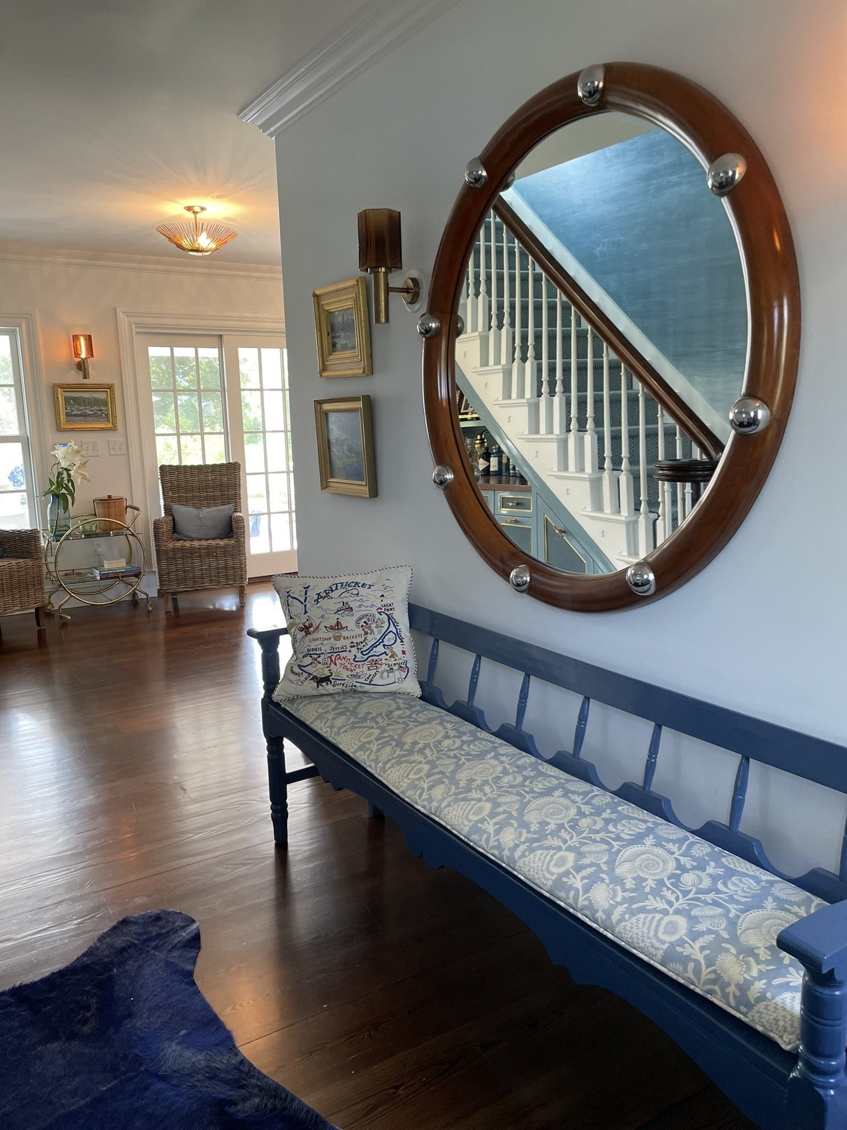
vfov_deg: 67.3
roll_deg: +1.3
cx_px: 424
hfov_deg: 53.1
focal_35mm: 26
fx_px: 848
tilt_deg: -8.9
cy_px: 565
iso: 125
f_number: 1.6
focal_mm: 4.2
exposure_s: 1/60
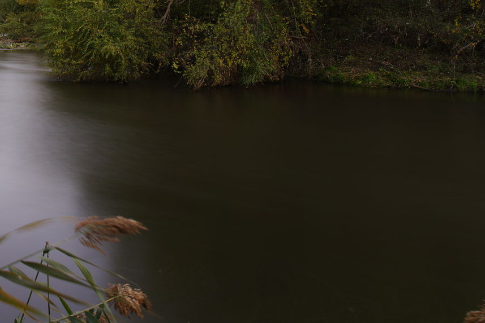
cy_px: 21
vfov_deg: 27.4
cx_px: 13
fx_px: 633
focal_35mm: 47
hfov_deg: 37.9
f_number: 8
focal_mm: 21
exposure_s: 30
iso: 100
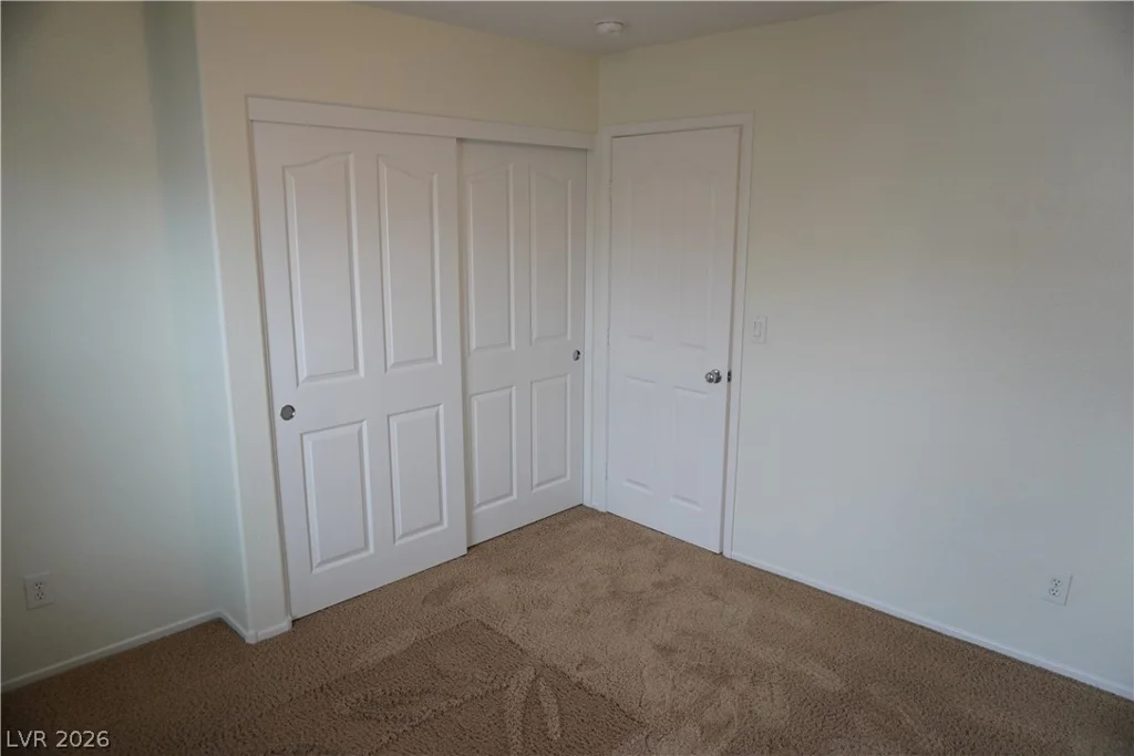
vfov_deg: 53.1
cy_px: 378
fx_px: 756
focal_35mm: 24
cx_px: 567
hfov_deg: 73.7
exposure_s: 1/125
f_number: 3.5
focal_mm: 16
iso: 1000
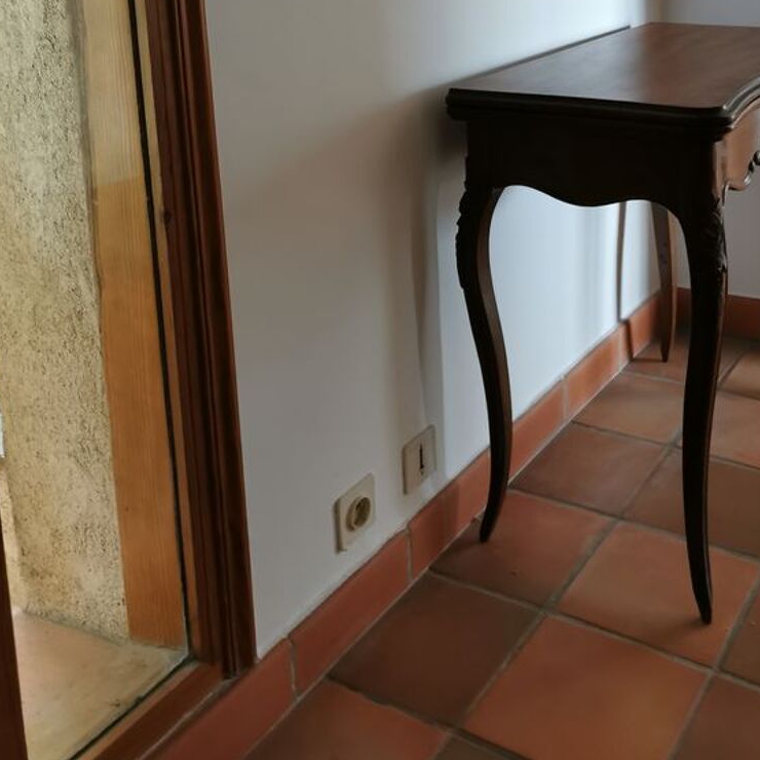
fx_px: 1068
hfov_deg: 38.8
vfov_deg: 36.8
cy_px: 81
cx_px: 491
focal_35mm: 43
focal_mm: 5.58
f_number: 1.8
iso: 500
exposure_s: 1/33.3
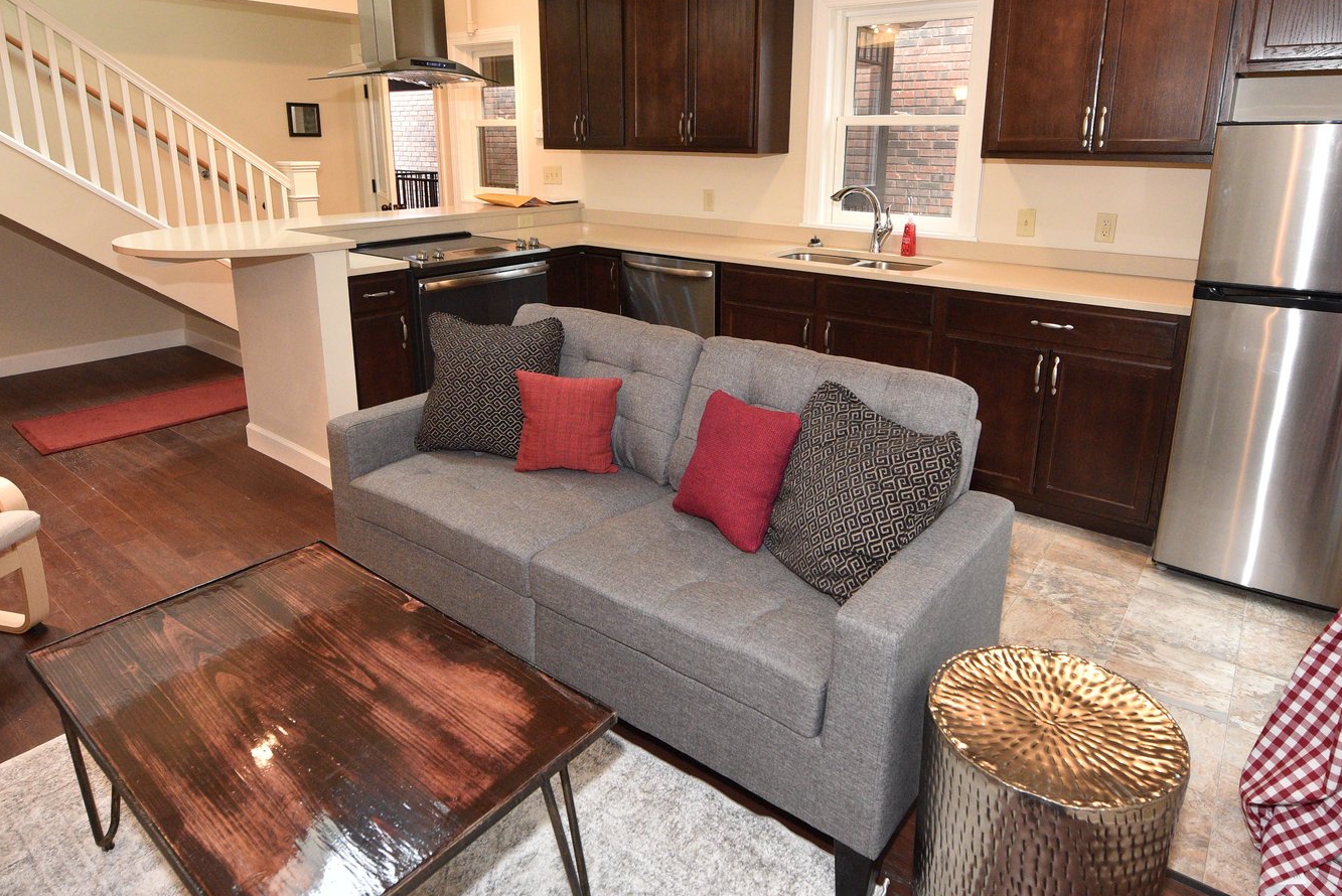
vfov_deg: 59.0
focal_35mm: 21
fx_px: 783
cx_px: 691
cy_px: 352
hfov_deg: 81.2
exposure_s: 1/250
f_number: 4.5
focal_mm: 14
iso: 2500
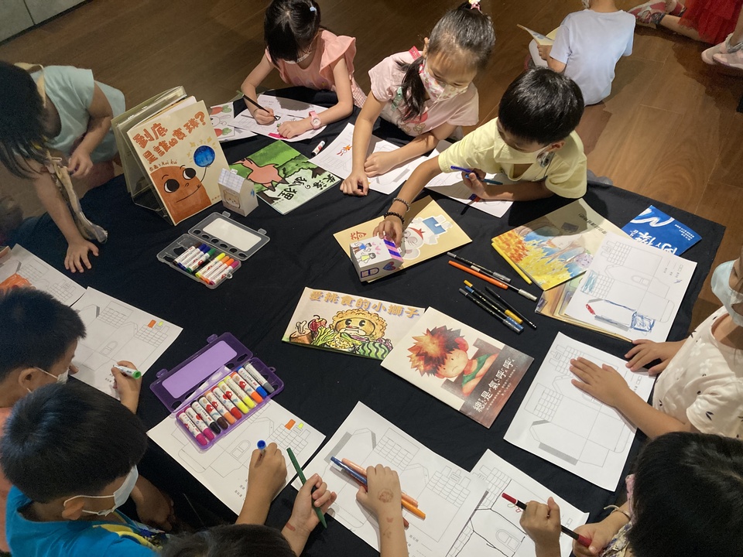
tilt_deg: -46.2
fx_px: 601
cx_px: 372
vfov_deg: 49.7
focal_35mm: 28
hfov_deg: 63.4
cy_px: 278
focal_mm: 3.99
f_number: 1.8
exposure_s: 1/60
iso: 200
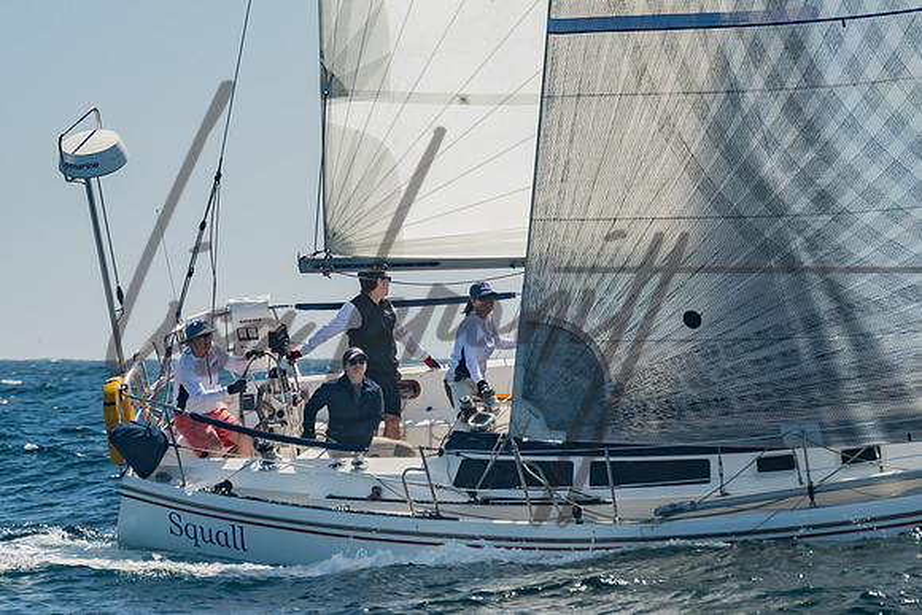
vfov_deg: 3.5
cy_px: 180
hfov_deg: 5.2
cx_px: 240
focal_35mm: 395
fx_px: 10117
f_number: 6.3
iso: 160
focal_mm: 170
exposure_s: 1/320
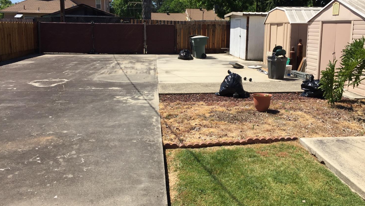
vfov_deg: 36.4
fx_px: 310
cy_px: 76
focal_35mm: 32
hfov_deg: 61.0
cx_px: 183
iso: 32
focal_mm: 4.15
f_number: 2.2
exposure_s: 1/1980
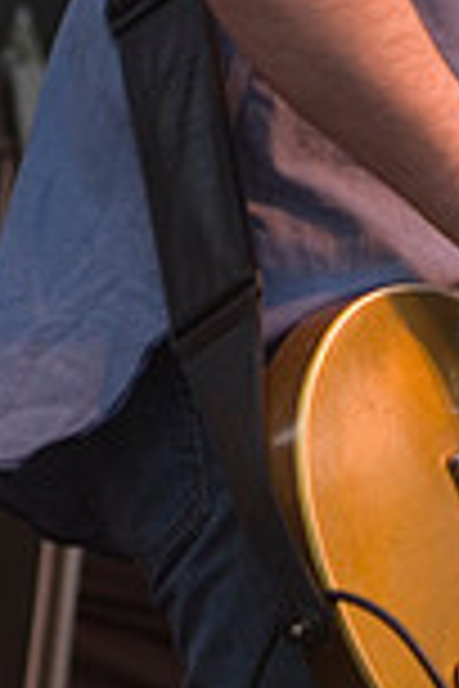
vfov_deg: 6.6
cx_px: 551
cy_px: 958
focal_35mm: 309
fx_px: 5909
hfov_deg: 4.4
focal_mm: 70
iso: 200
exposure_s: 1/125
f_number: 4
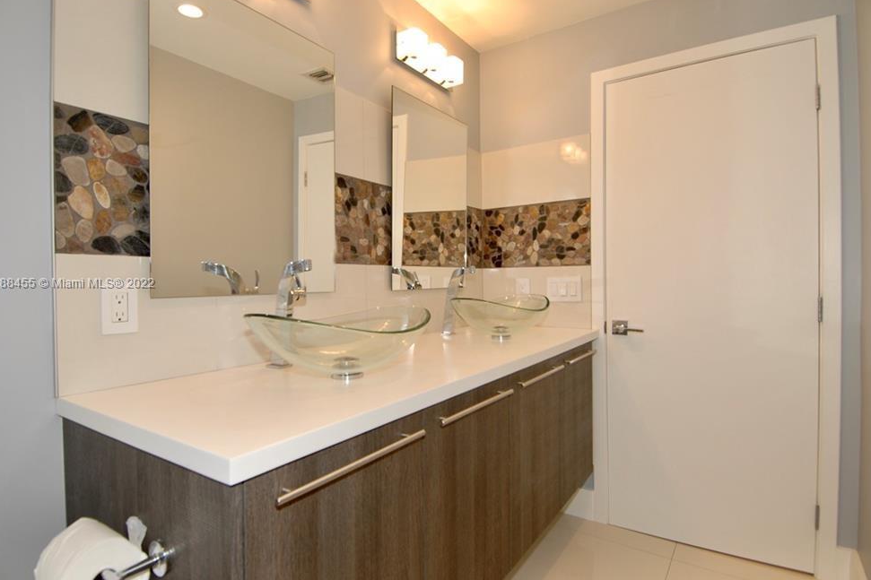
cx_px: 427
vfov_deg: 64.5
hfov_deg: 86.9
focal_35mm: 19
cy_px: 284
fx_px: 460
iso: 200
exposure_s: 1/60
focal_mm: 12
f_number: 5
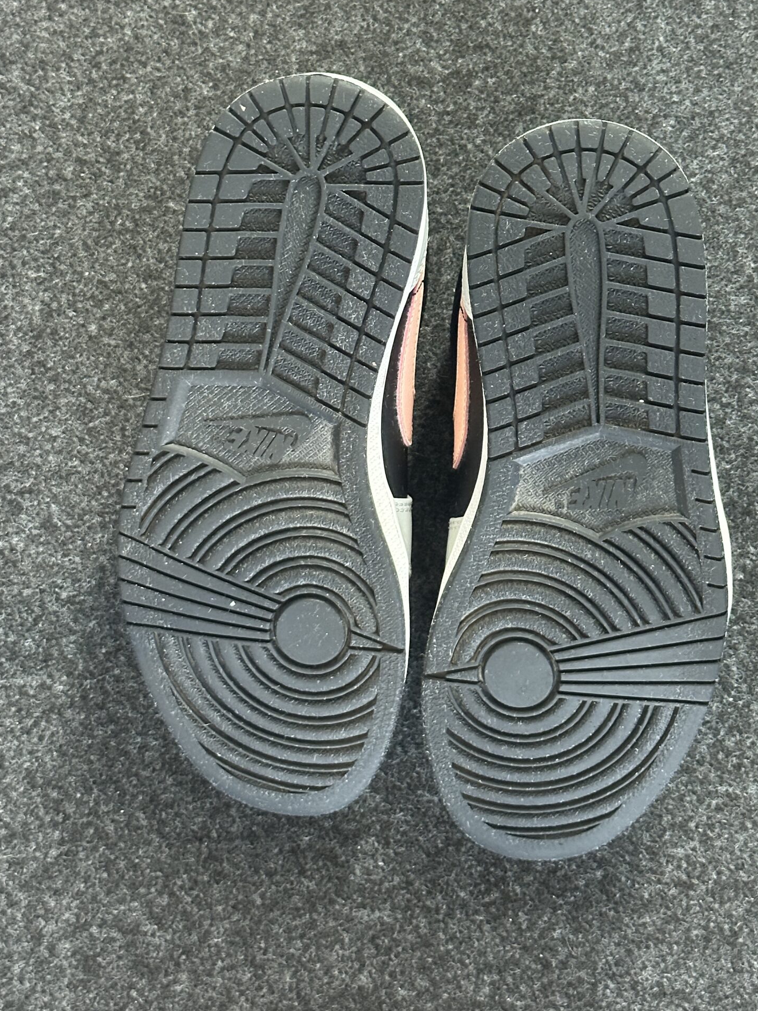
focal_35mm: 64
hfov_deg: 22.9
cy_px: 382
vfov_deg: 30.1
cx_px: 426
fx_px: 1869
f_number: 1.78
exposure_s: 1/25
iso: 500
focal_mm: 6.86
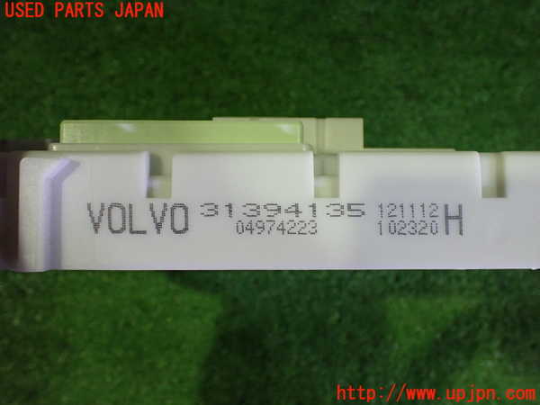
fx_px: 468
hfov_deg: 60.0
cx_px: 270
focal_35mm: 30
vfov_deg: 46.8
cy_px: 202
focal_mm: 5.4
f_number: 2.3
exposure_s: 1/100
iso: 800
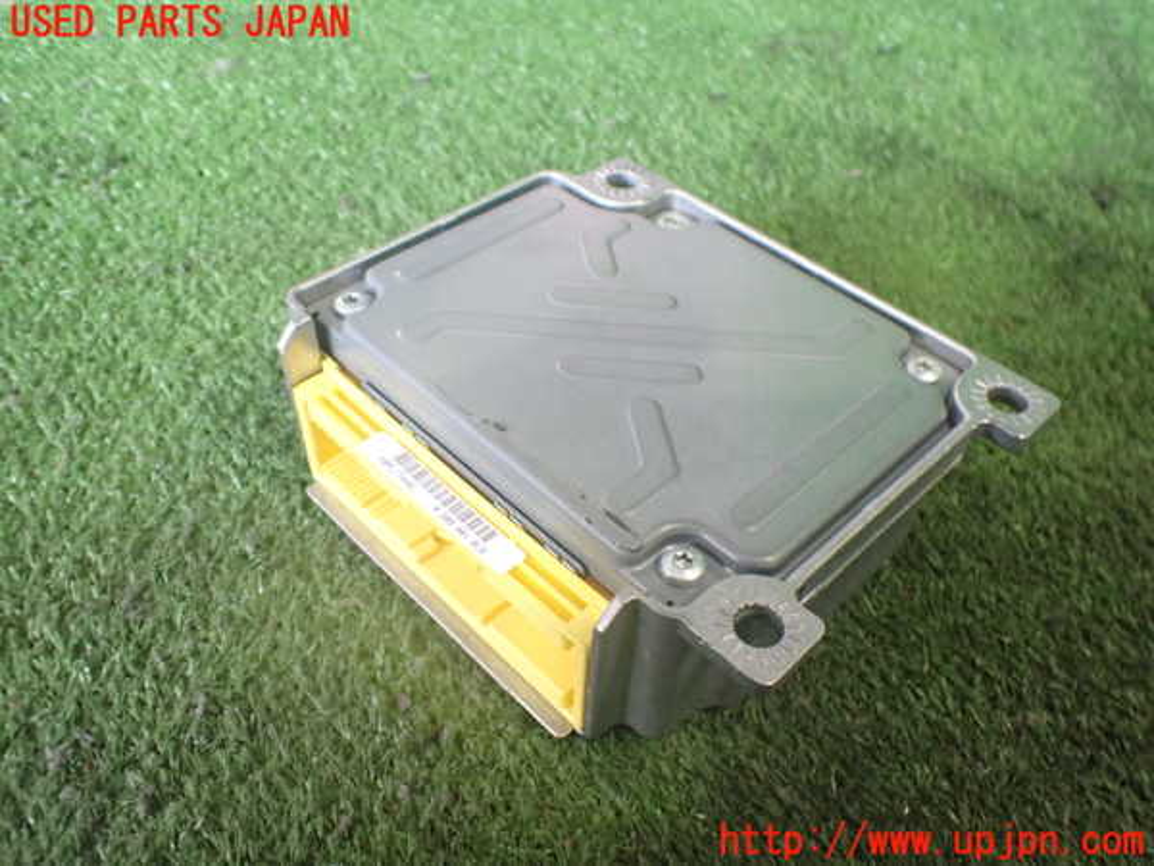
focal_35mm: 30
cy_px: 433
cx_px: 577
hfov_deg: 60.0
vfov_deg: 46.8
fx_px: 1000
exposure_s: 1/100
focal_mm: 5.4
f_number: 2.3
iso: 800
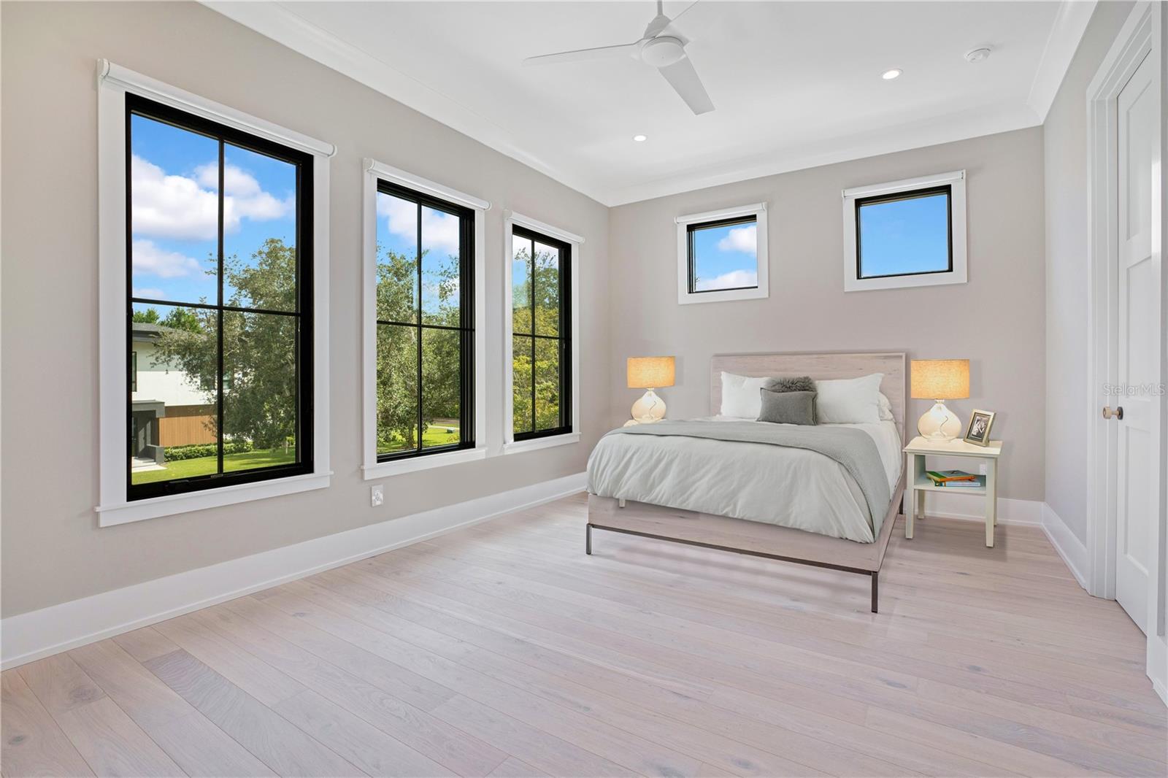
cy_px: 389
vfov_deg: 73.7
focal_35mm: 16
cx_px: 584
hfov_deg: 96.7
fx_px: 519
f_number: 9
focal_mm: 16
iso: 500
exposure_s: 1/80
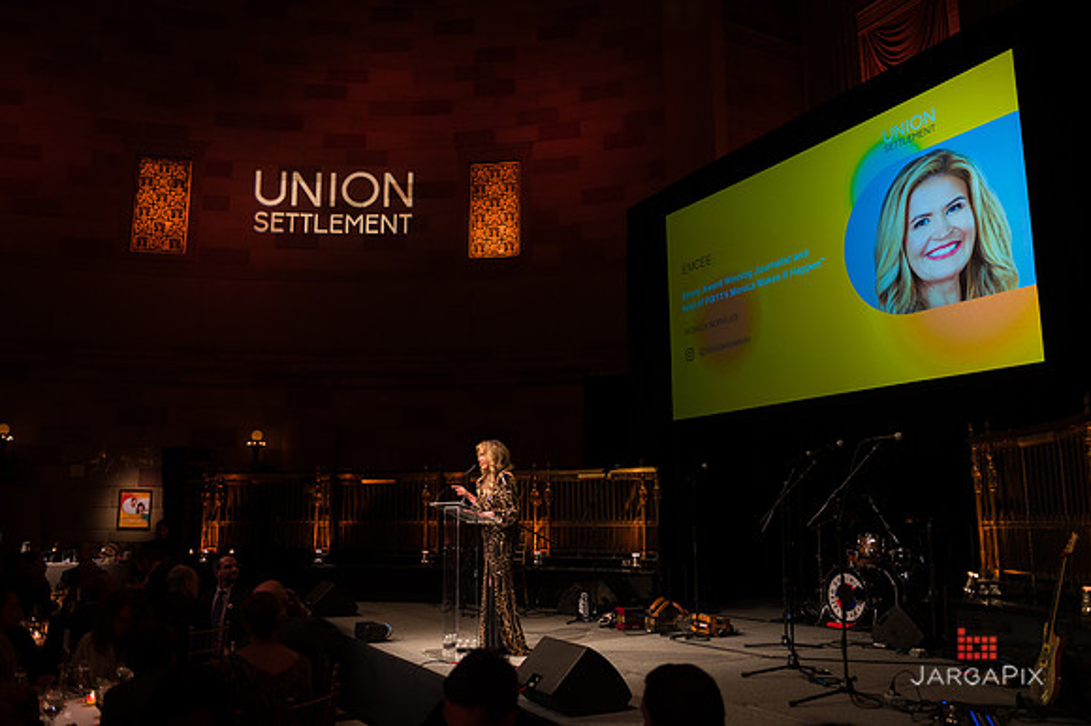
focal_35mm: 29
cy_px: 363
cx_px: 546
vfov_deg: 44.9
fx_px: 878
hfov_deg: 63.7
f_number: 4
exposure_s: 1/200
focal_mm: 29
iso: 1600
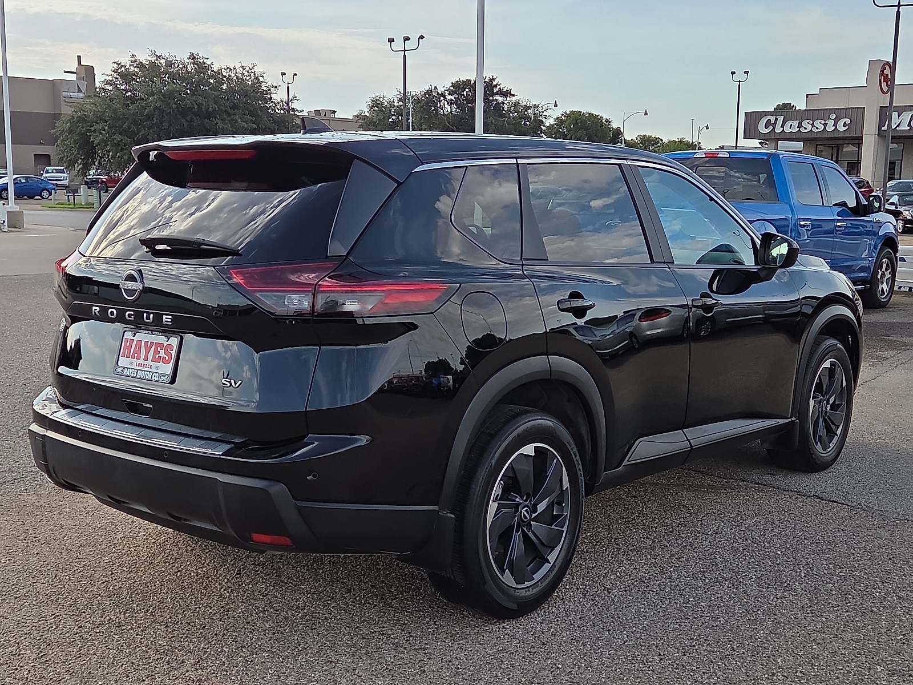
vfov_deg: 34.3
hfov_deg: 44.8
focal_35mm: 42
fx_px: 1108
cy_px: 342
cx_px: 456
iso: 25
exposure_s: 1/1429
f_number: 1.8
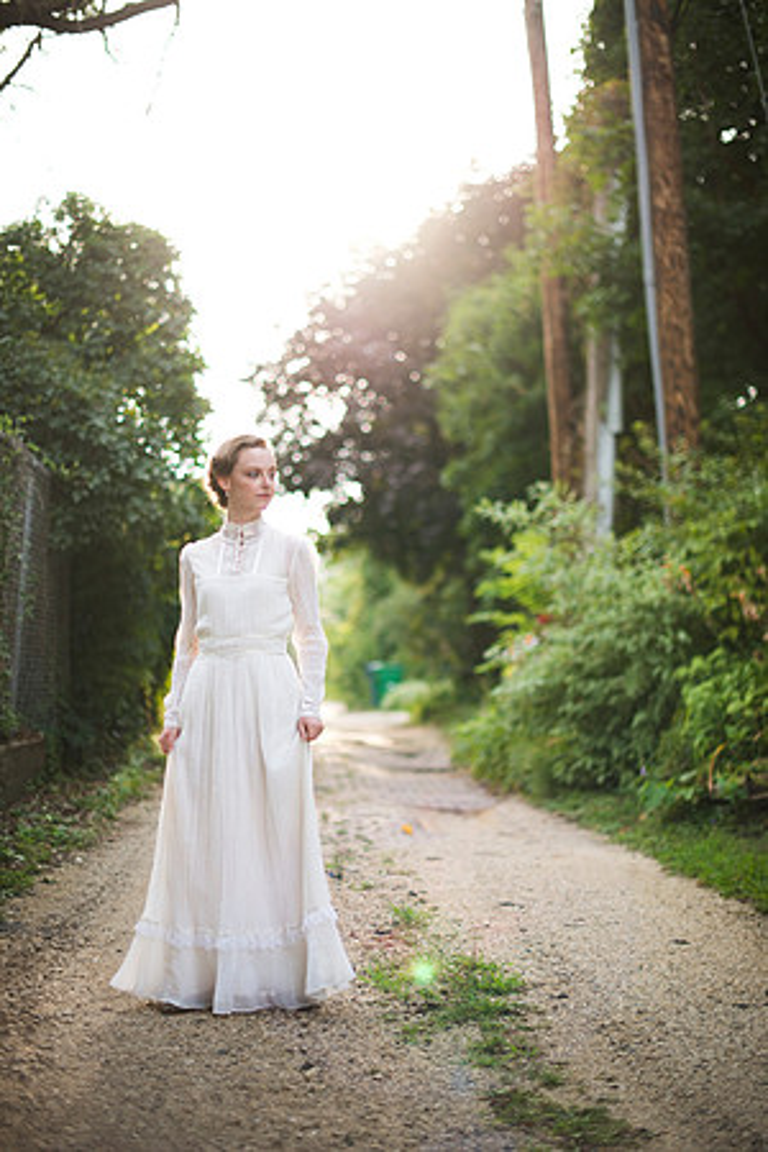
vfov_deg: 39.6
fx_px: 1600
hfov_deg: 27.0
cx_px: 384
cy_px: 576
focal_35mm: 50
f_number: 1.4
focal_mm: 50
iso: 200
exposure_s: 1/1000
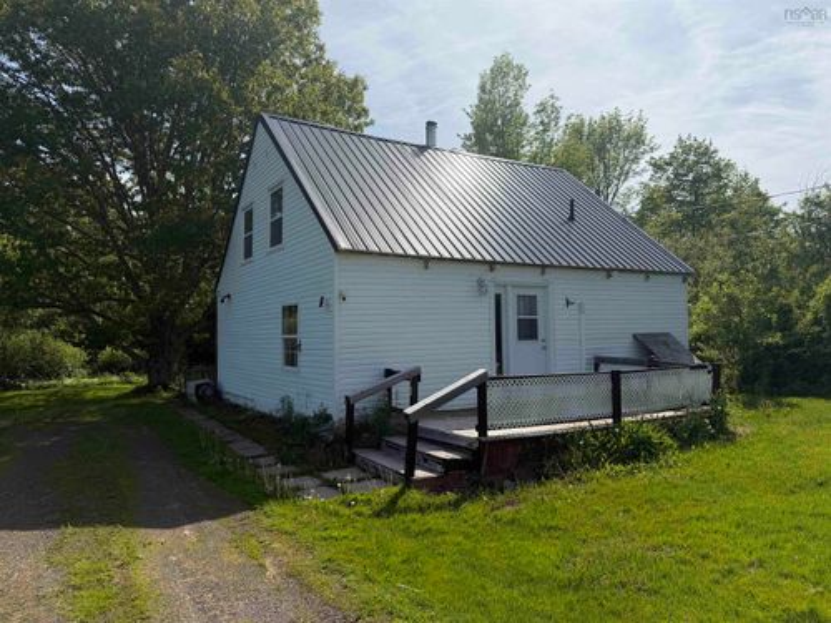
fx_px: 576
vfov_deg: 56.8
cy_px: 312
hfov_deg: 71.6
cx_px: 416
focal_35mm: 24
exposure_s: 1/10309
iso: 100
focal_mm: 6.76
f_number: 1.78
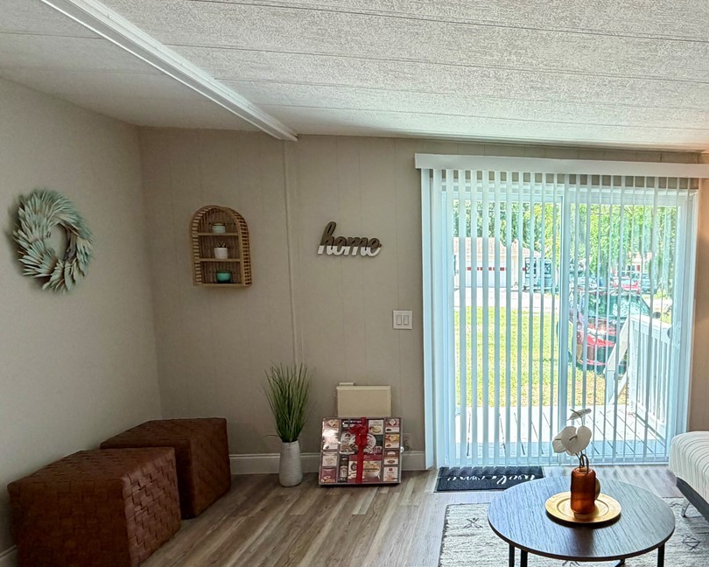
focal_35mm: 27
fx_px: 567
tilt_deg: -8.0
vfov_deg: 52.8
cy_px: 340
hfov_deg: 59.4
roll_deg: -0.6
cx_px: 561
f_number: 2.2
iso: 160
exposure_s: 1/121
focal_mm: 2.22
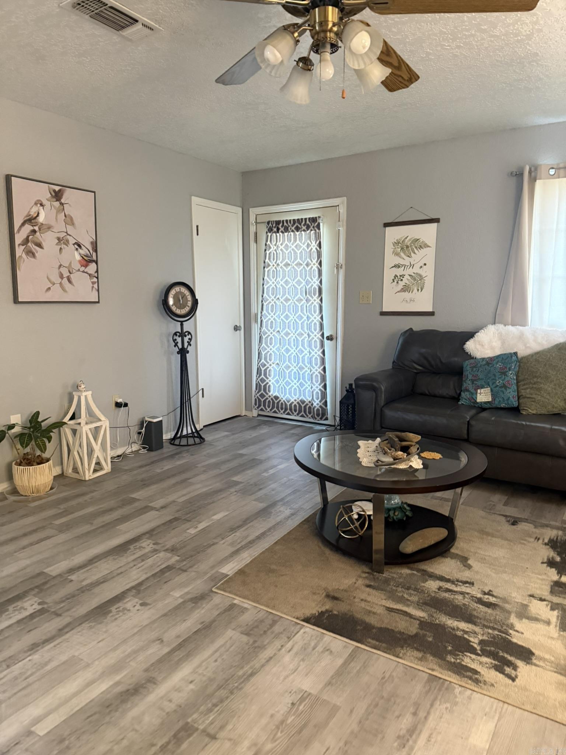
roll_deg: -0.1
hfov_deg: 56.8
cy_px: 378
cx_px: 283
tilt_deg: -8.1
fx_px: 523
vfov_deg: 71.6
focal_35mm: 24
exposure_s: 1/60
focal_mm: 6.76
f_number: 1.78
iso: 640
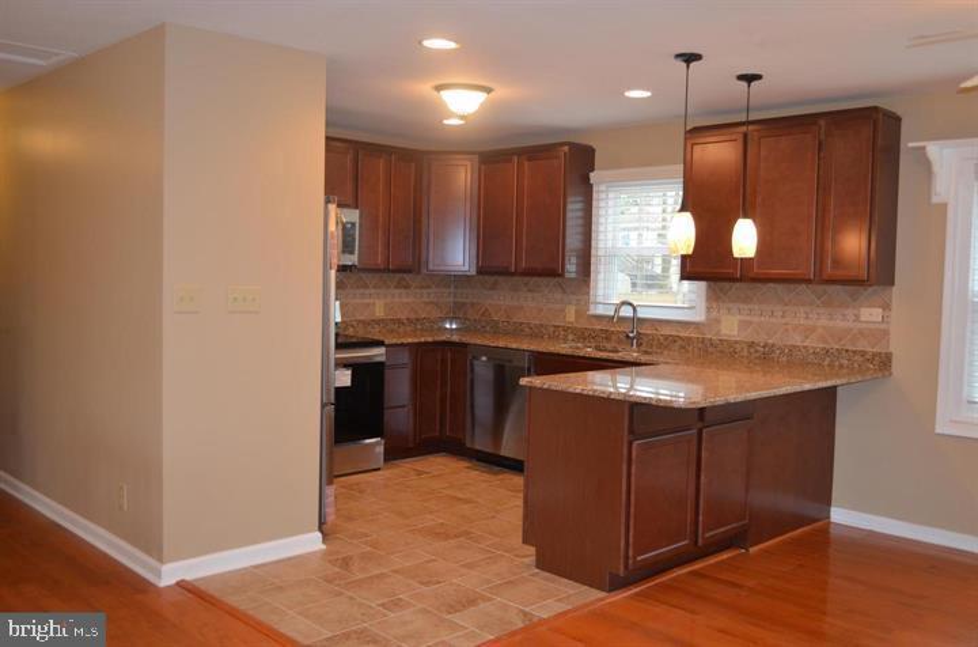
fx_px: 894
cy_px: 324
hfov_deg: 57.3
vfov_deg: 39.8
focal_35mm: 33
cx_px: 489
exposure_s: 1/60
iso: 500
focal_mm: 22
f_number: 4
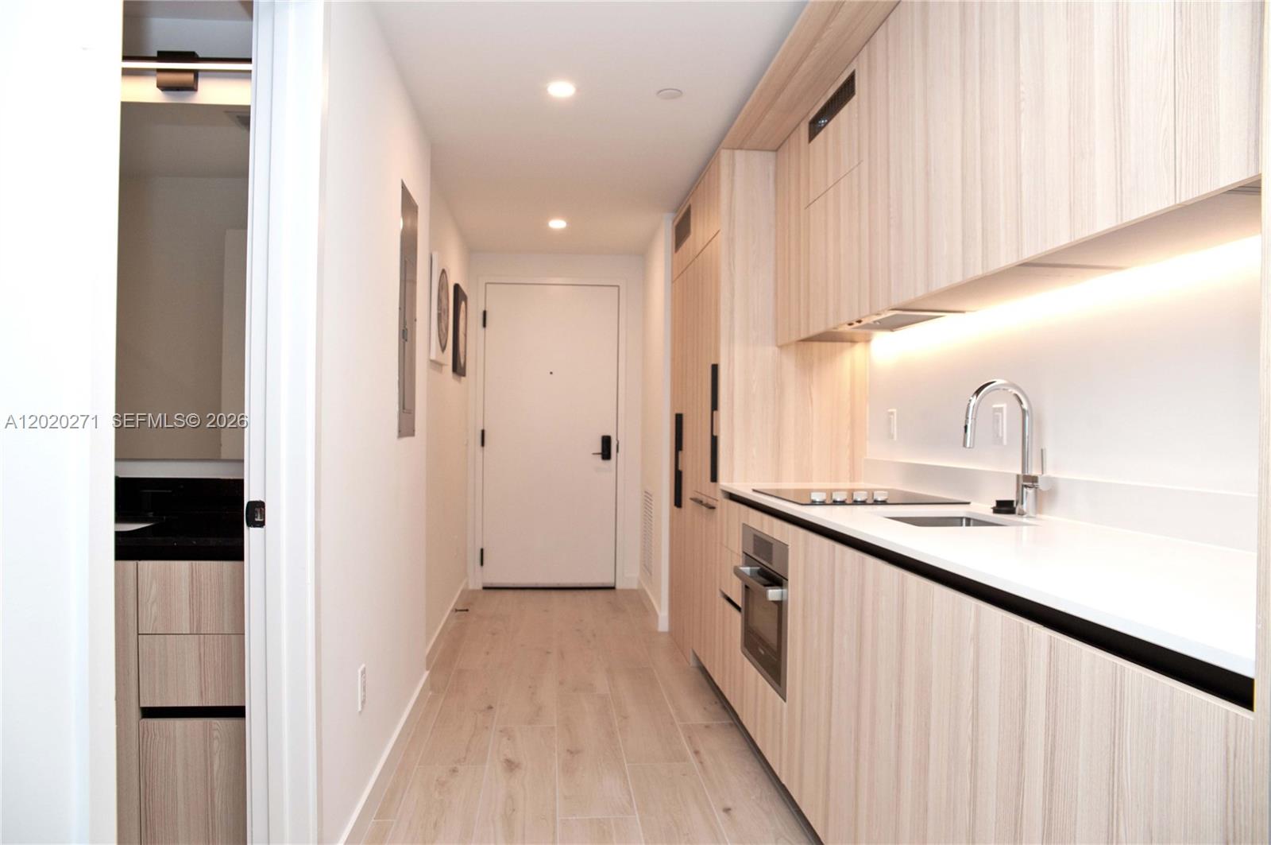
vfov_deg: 53.0
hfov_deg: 73.8
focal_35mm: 24
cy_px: 422
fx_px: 846
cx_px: 636
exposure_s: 1/100
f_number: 5.6
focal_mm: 24
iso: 640
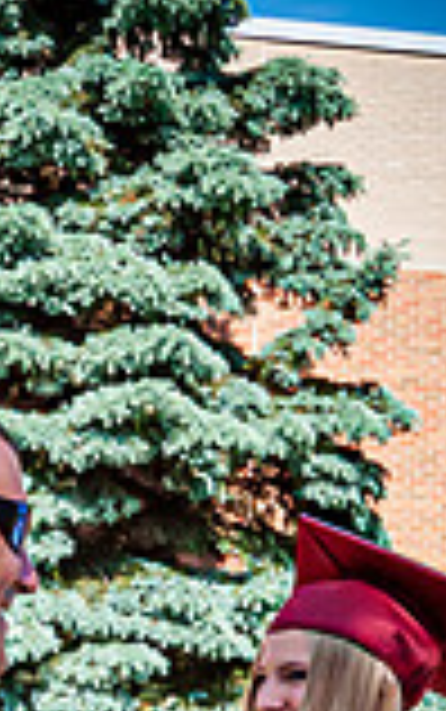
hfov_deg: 9.4
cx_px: -20
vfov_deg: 14.5
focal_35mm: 139
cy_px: 875
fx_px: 2698
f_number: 10
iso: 200
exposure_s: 1/400
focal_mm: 19
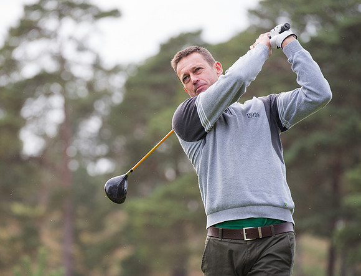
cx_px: 155
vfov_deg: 6.2
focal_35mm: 242
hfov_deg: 8.1
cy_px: 152
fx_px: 2542
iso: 1000
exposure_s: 1/1250
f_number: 4
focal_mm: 200
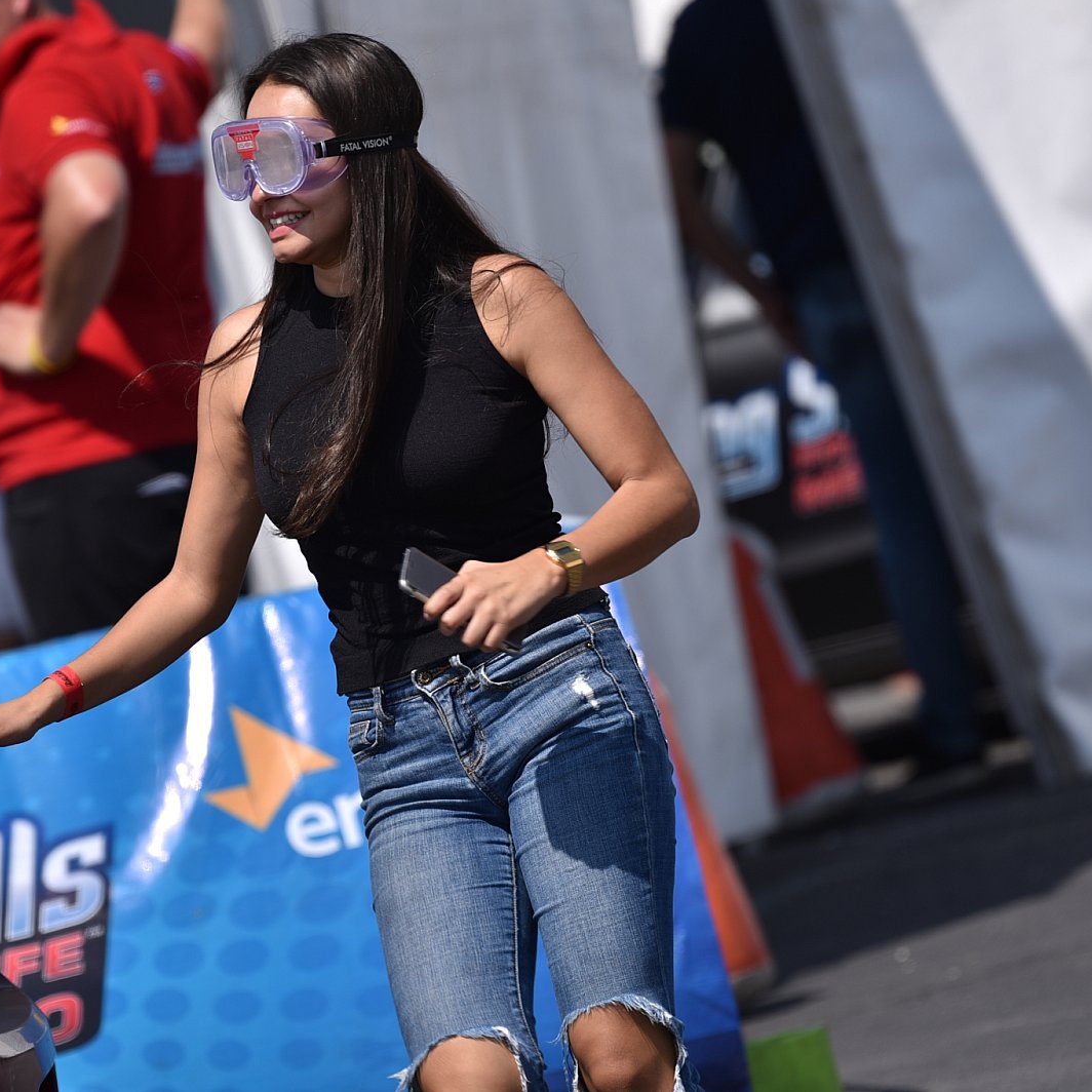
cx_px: 328
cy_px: 545
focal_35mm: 460
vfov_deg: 3.8
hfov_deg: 3.8
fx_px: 16418
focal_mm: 360
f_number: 5.6
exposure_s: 1/800
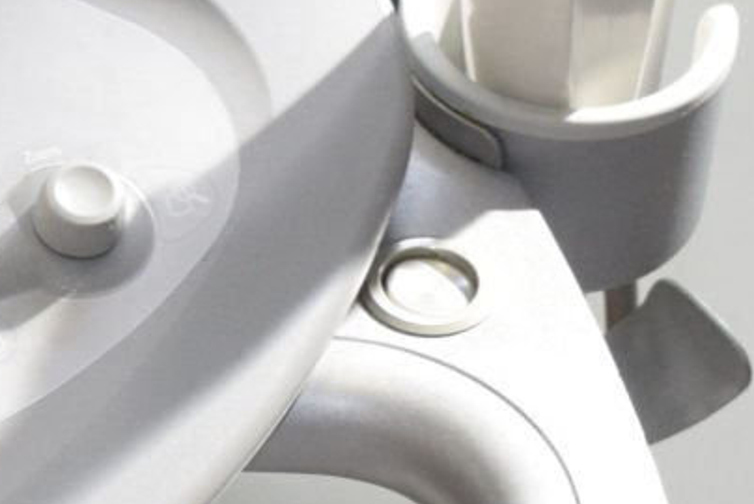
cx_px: -356
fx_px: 4380
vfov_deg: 6.5
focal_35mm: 209
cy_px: 600
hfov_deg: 9.6
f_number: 5.6
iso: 1000
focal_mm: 22
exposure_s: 1/180
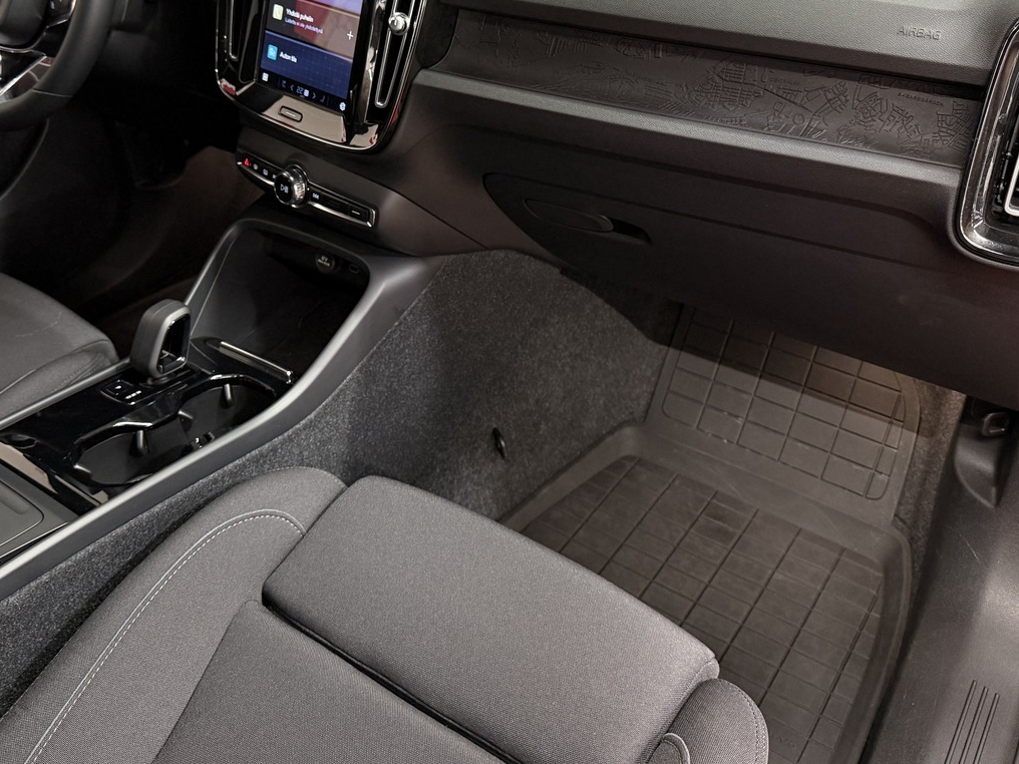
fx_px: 1001
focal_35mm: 34
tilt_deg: -31.8
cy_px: 241
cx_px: 463
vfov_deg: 41.1
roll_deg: +4.7
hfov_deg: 53.9
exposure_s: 1/50
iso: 320
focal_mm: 6.76
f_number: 1.78
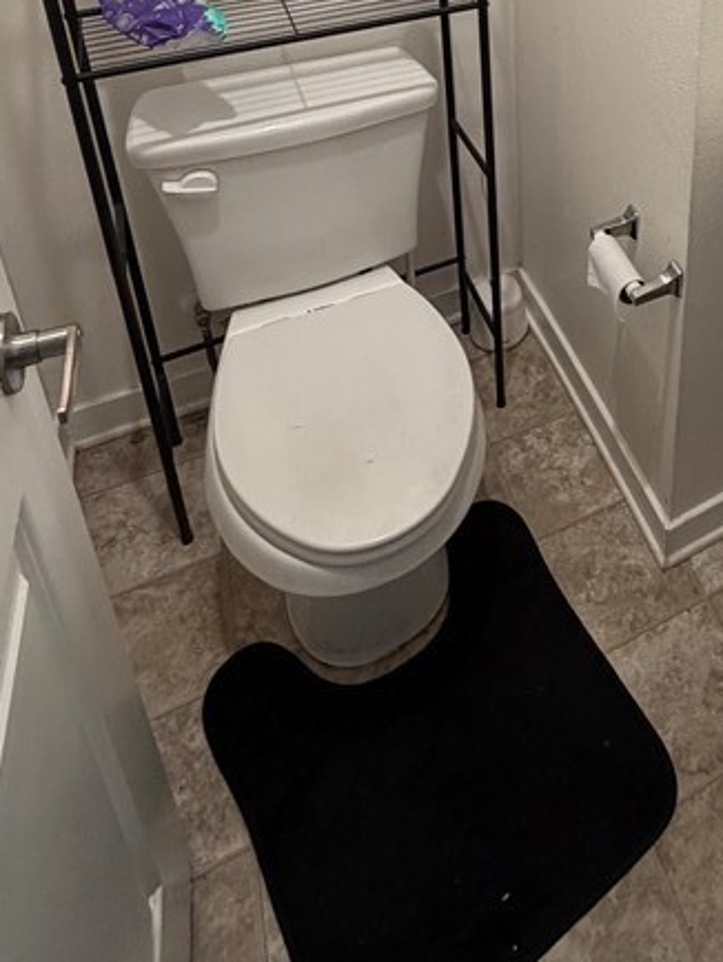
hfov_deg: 38.3
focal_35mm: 33
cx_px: 721
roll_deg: -4.9
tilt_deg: -24.0
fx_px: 918
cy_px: 4
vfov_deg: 46.5
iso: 320
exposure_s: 1/120
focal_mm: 2.22
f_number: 2.2
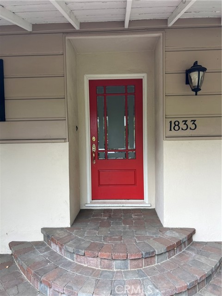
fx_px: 222
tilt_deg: +0.3
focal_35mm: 26
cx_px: 111
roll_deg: +2.8
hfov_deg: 53.1
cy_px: 148
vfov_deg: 67.3
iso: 40
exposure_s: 1/290
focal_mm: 5.7
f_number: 1.5
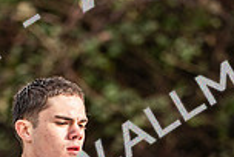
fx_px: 9932
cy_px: 238
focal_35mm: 1525
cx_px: 162
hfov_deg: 1.3
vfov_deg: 0.9
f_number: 4.5
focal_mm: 400
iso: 560
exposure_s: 1/1600
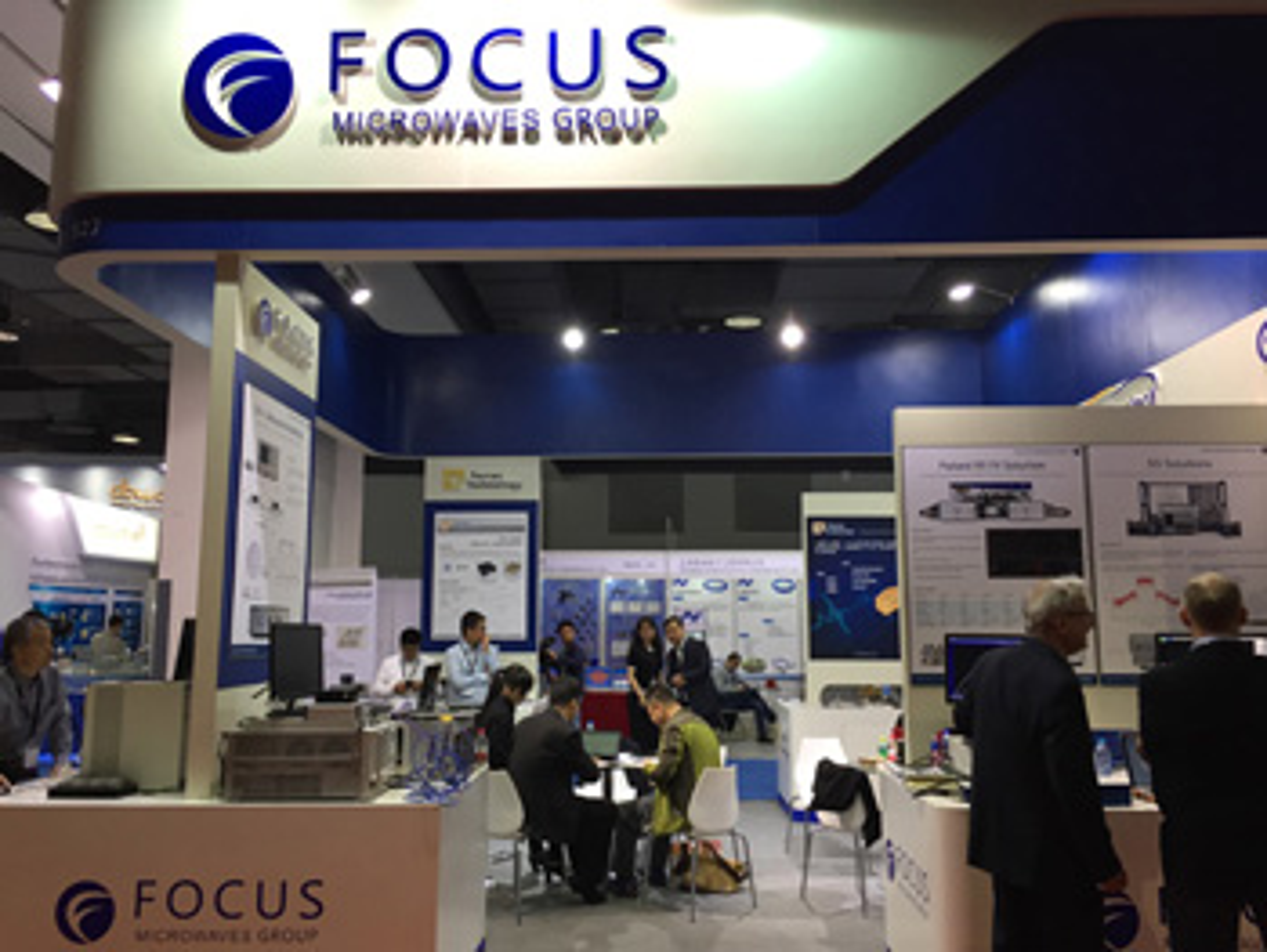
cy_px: 476
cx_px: 634
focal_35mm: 29
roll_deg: +0.2
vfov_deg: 48.3
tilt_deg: +7.6
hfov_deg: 61.6
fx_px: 1062
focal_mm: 4.15
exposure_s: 1/33
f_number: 2.2
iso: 32
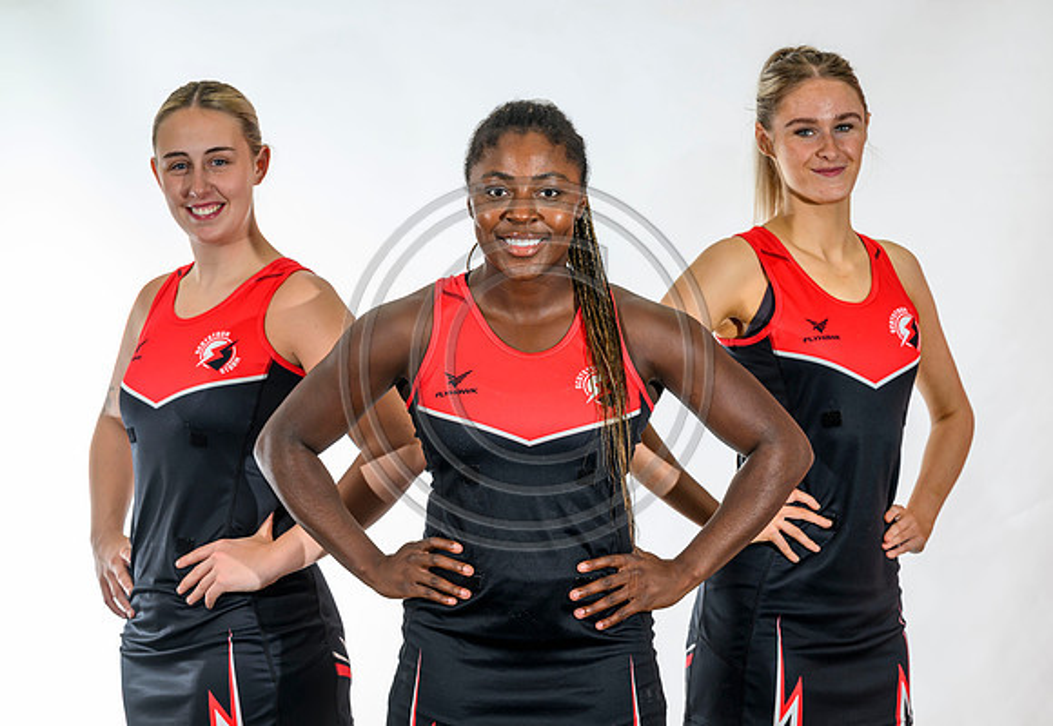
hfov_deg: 14.2
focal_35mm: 143
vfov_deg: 9.8
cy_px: 350
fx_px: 4237
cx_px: 565
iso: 320
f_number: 5
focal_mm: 135
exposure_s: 1/160
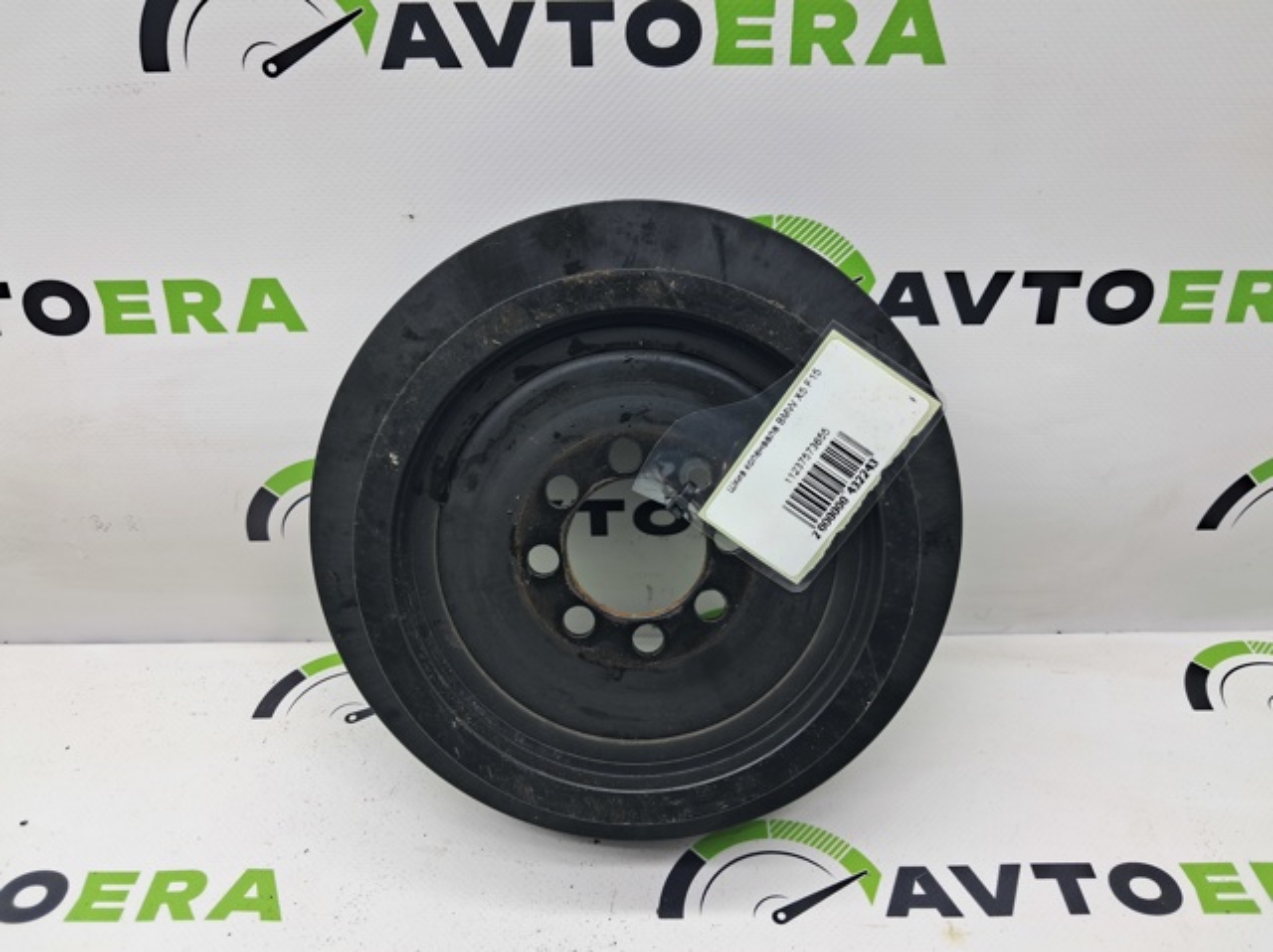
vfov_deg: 51.3
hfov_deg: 65.4
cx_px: 636
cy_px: 476
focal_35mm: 27
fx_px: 992
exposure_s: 1/60
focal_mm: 4
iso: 50
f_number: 1.8
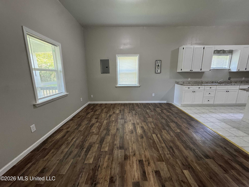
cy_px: 94
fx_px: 101
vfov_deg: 85.7
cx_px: 124
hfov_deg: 102.1
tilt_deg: -11.9
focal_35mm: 14
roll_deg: +0.0
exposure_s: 1/60
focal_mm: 2.22
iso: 400
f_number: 2.2
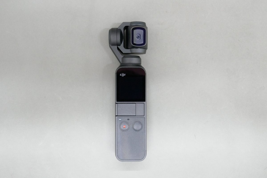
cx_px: 134
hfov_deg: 55.8
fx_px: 252
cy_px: 89
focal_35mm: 34
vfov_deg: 38.9
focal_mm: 12.3
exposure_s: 1/20
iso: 1600
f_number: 5.6
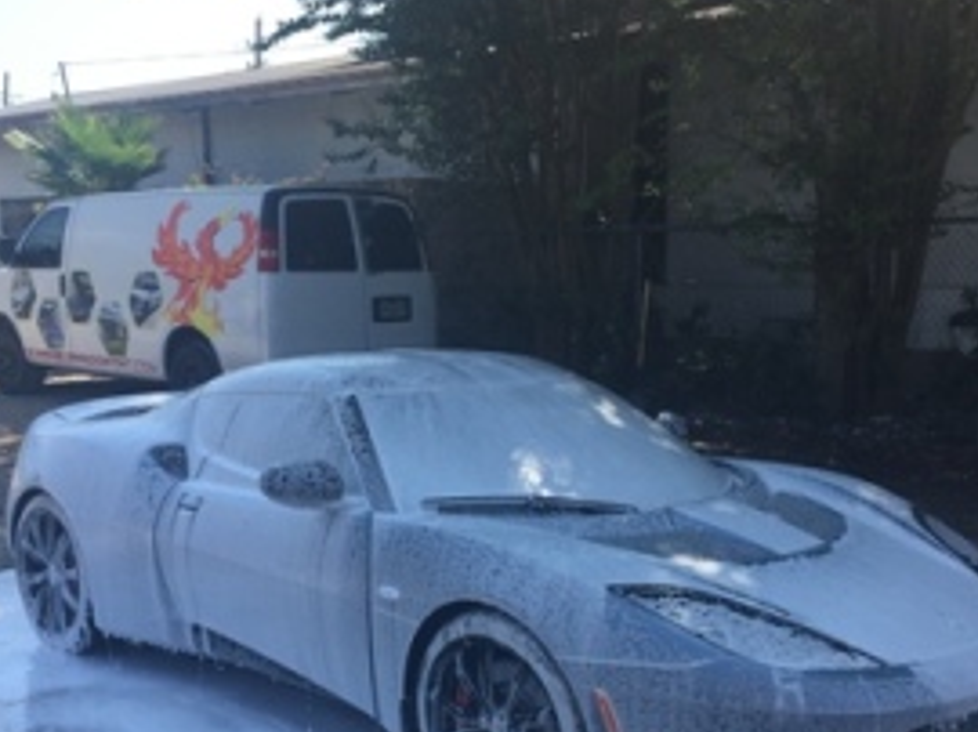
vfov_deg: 33.2
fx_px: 1214
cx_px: 529
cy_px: 489
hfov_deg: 43.8
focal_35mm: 43
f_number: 2.2
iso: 32
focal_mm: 4.15
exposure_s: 1/964
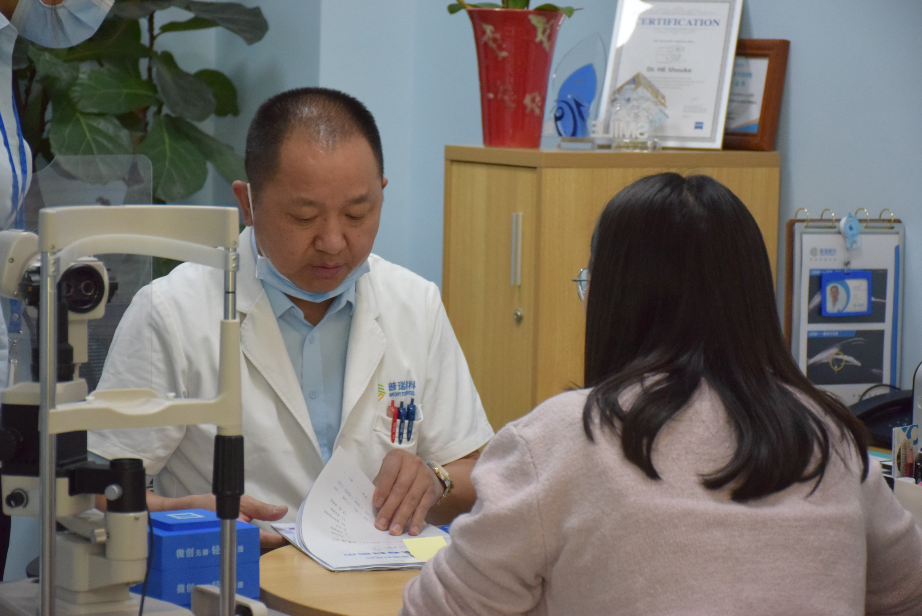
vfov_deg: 12.2
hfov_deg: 18.2
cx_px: 461
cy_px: 308
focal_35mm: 112
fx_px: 2883
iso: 2800
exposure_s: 1/250
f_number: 5
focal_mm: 75
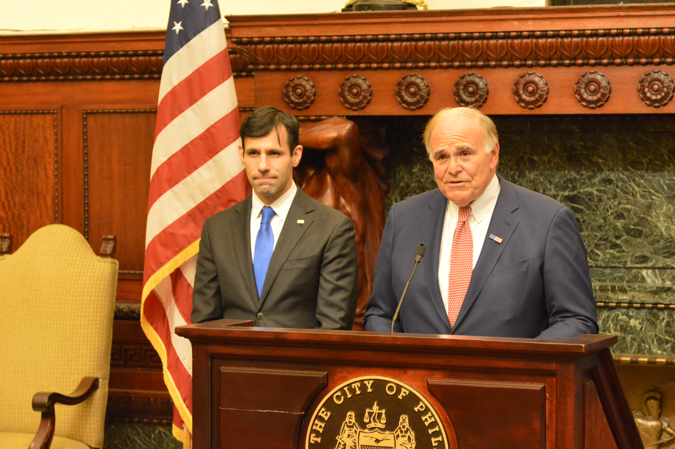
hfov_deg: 19.5
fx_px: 1967
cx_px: 338
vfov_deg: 13.0
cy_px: 224
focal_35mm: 105
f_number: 4
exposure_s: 1/15
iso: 3200
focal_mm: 70
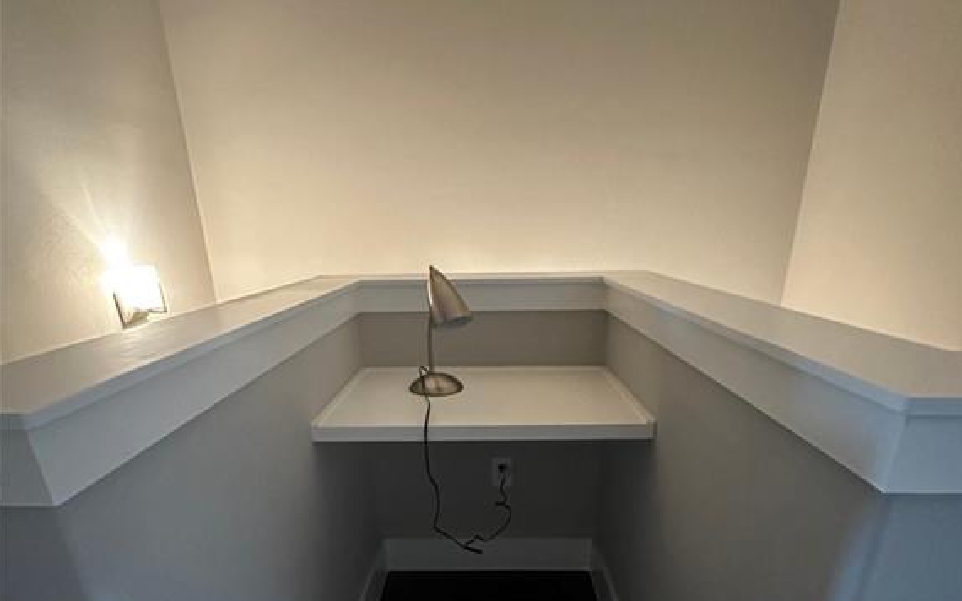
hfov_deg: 85.1
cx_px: 484
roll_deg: +0.2
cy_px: 432
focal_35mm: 20
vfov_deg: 57.3
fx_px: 524
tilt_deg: -21.2
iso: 800
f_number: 2.2
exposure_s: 1/40
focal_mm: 2.22
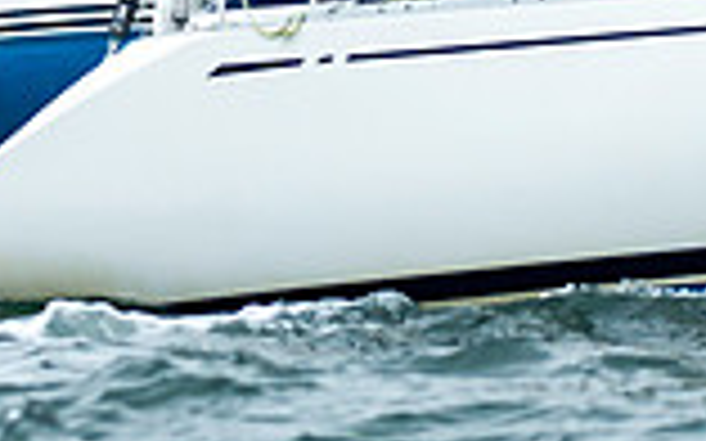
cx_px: -37
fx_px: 17157
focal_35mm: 892
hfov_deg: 2.4
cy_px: -178
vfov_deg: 1.5
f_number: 5
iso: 500
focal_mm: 220
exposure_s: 1/1000
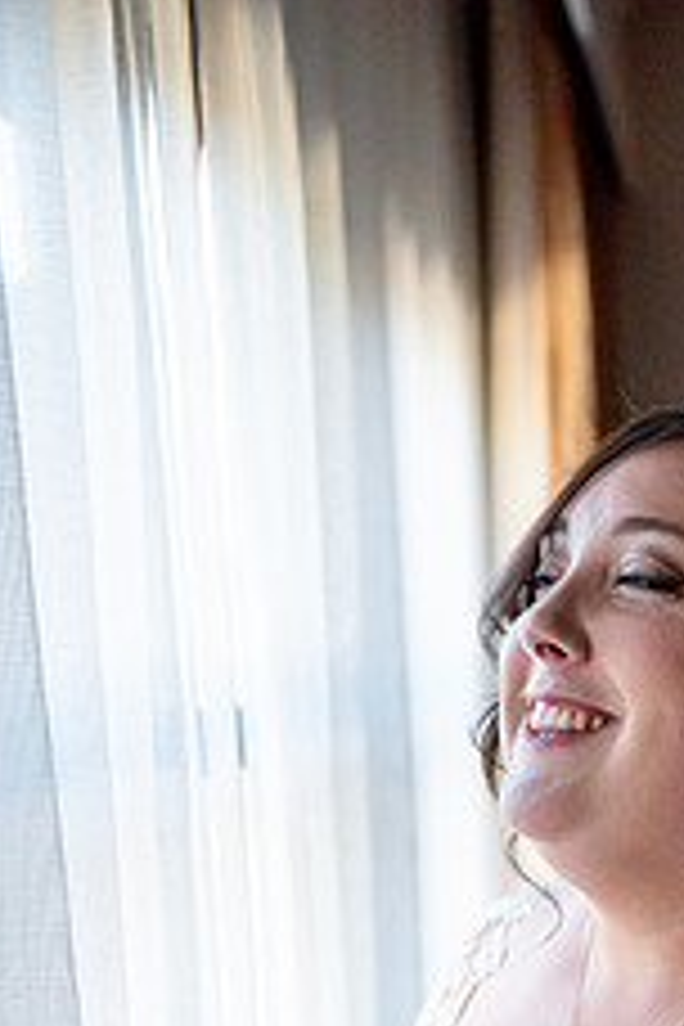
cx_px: 598
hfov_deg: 18.9
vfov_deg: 27.4
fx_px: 2023
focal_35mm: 71
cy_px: 936
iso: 1600
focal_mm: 36
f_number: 2.8
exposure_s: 1/800
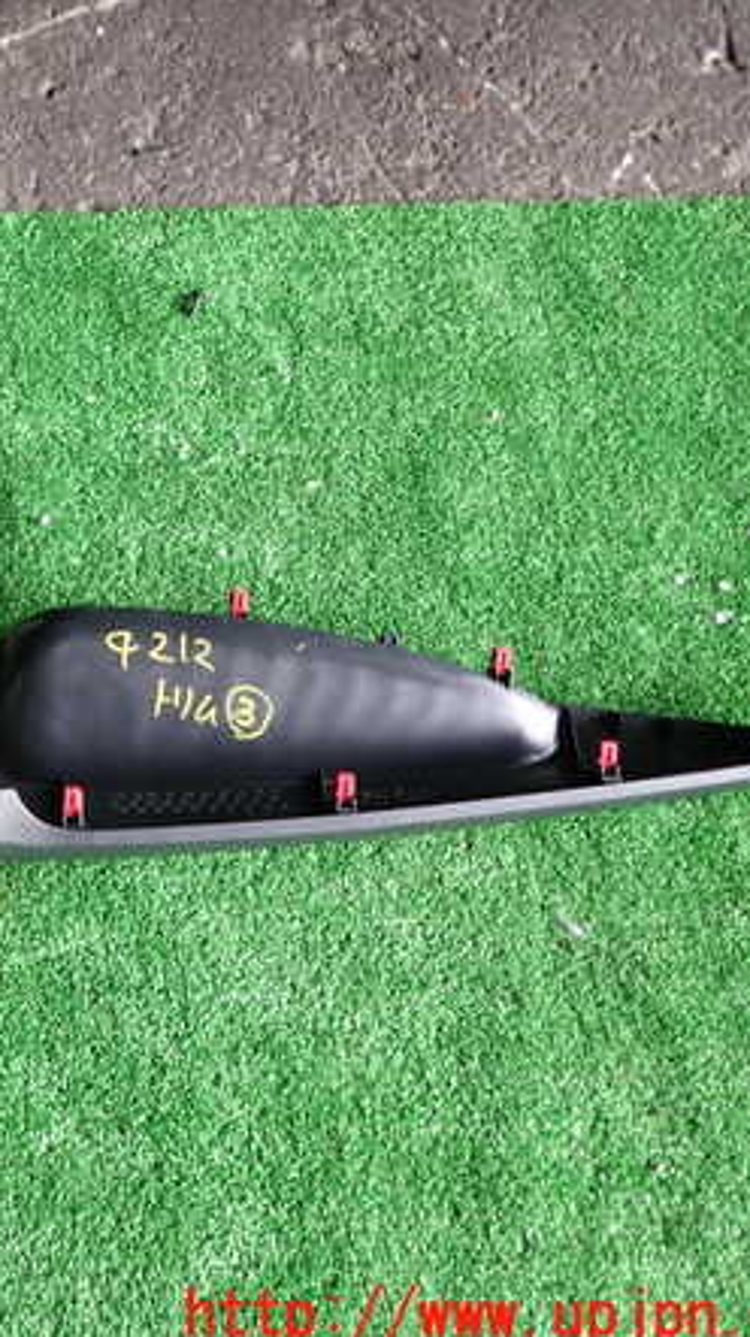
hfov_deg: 29.3
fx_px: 1311
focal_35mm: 37
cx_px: -39
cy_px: 675
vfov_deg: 54.0
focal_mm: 4.5
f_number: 2
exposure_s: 1/60
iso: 125
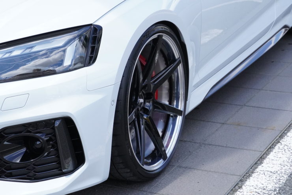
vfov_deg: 13.6
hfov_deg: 20.3
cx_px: 146
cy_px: 98
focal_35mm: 100
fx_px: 815
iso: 3200
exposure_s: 1/1600
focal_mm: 67
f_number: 11
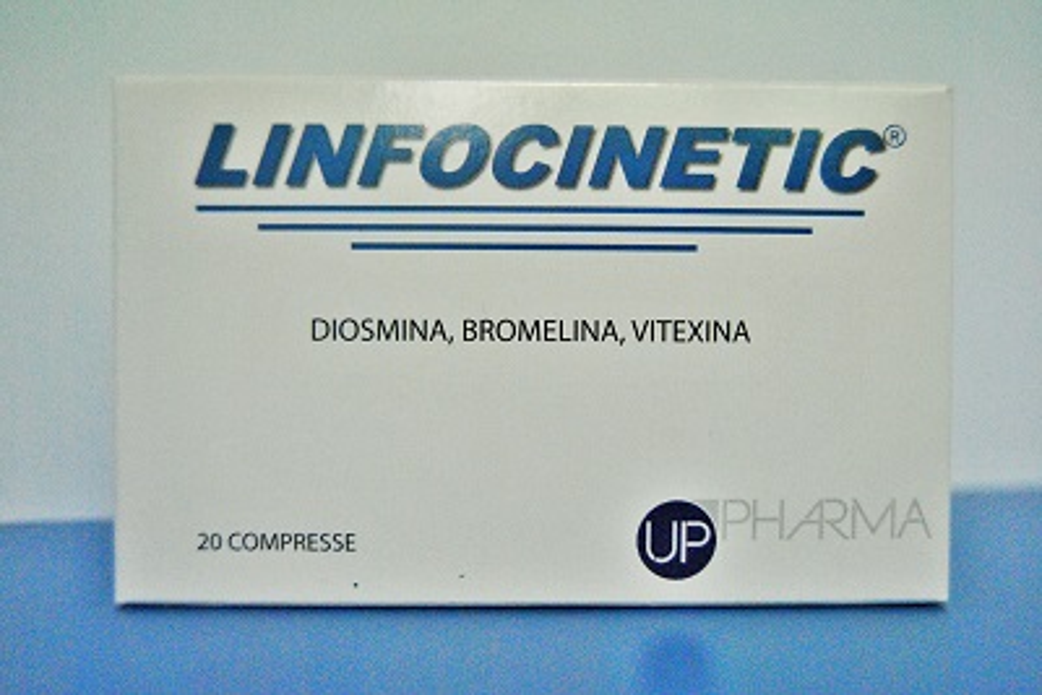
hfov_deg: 46.4
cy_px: 348
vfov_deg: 31.9
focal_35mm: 42
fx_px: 1216
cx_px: 521
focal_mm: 28
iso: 1600
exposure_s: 1/25
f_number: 4
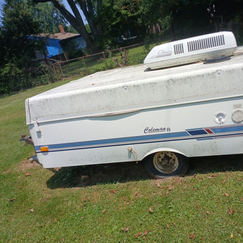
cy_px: 122
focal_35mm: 31
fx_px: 246
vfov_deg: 52.5
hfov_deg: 52.2
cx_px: 143
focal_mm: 3.98
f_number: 1.8
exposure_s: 1/811
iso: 20
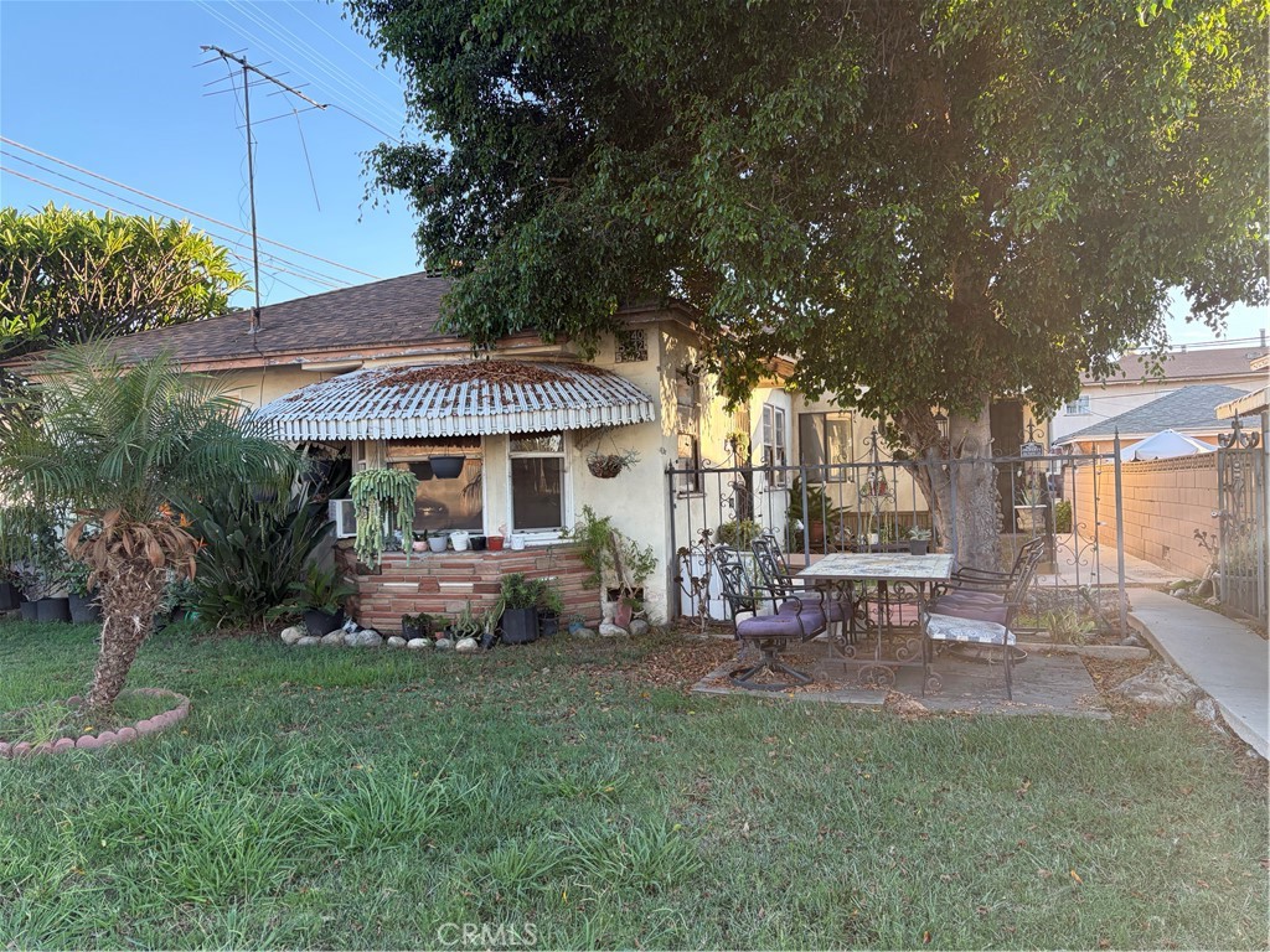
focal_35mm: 26
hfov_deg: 67.3
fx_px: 954
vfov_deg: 53.1
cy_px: 476
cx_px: 635
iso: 50
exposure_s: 1/274
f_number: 1.6
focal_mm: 5.96
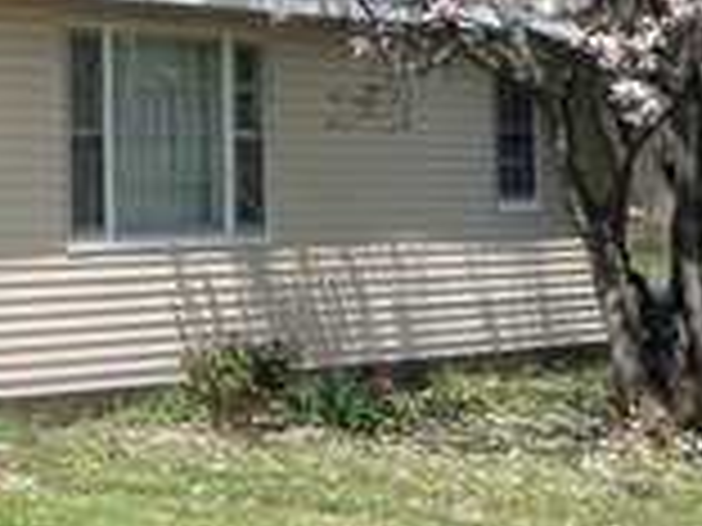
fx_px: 3164
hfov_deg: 12.0
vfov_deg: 9.4
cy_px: -9
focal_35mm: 156
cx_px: -400
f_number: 4.3
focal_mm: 6.8
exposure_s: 1/500
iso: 64
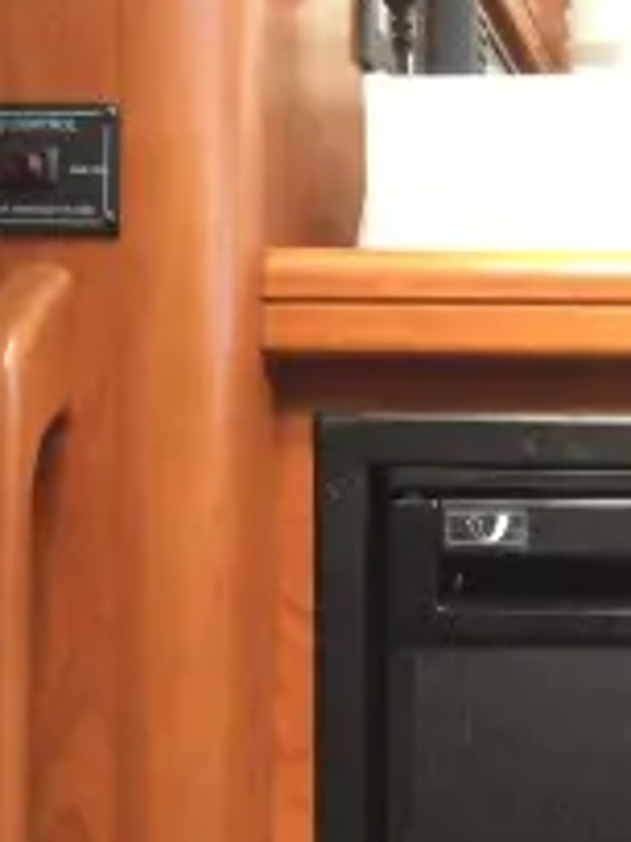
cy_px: 1135
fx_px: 2285
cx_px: 887
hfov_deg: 14.8
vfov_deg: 19.1
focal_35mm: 94
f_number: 2.2
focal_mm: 4.12
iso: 40
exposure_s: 1/40
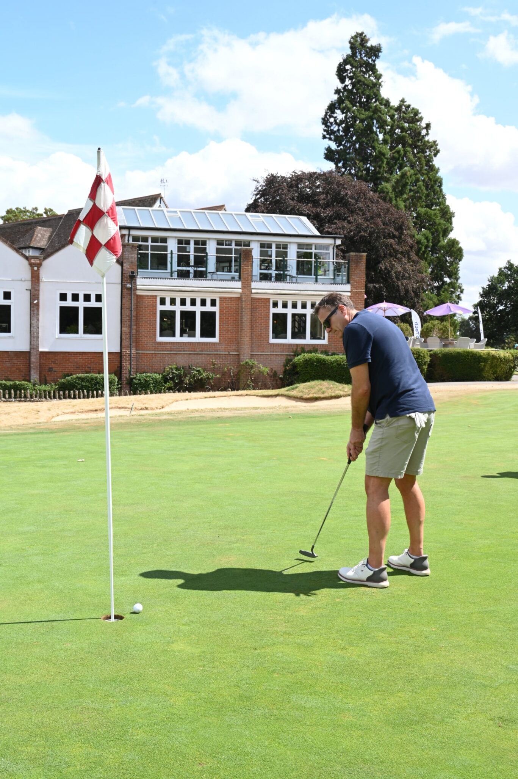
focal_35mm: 40
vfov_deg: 48.5
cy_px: 390
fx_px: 864
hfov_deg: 33.4
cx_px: 259
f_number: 14
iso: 200
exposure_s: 1/100
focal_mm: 40
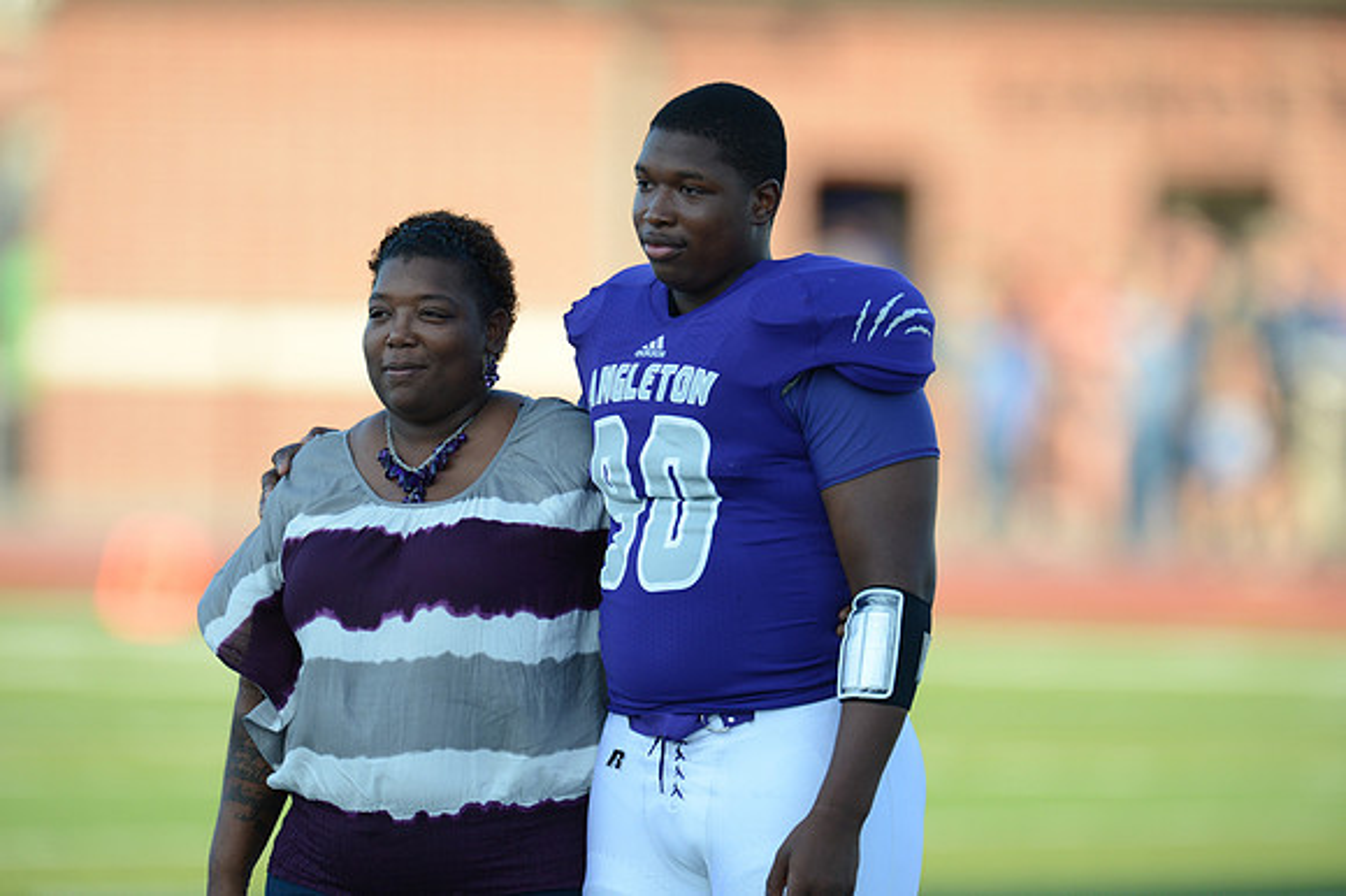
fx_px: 20551
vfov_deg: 2.5
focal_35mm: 550
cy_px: 448
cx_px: 673
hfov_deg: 3.8
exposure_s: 1/1600
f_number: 4
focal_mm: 550
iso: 800
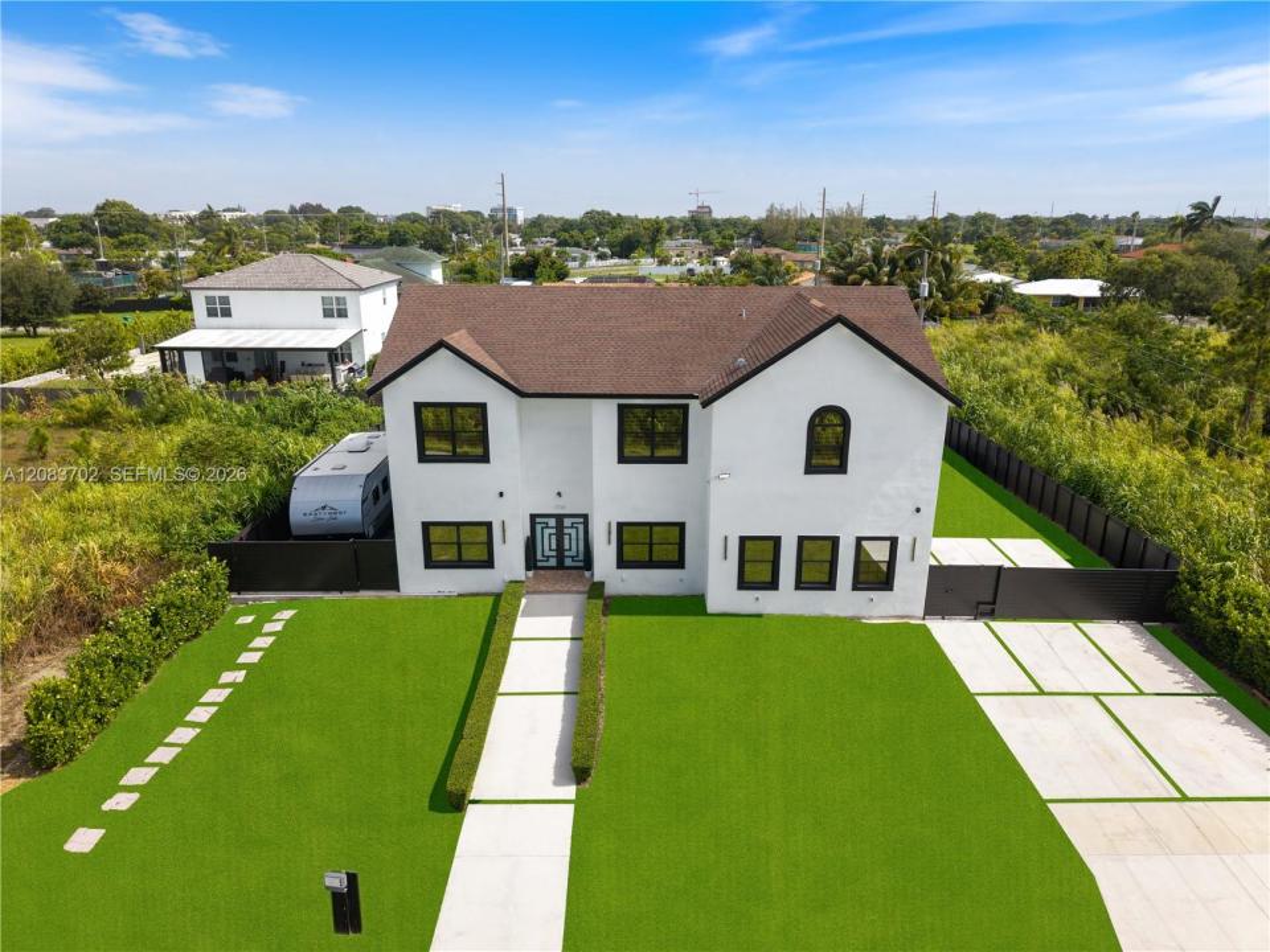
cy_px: 476
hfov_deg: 71.6
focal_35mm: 24
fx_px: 881
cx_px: 635
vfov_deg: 56.8
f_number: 1.8
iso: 100
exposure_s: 1/20
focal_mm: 8.67
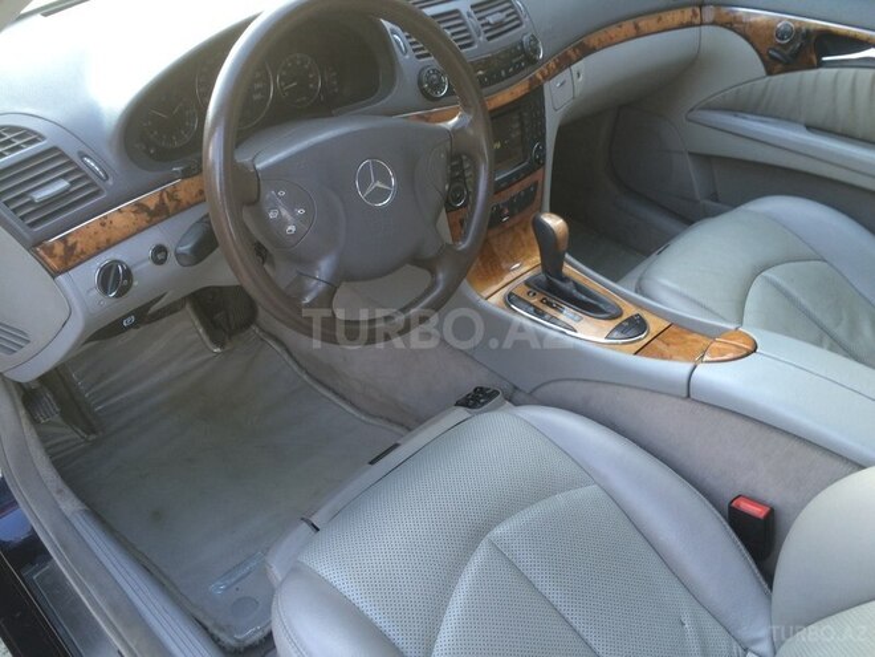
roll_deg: -5.0
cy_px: 328
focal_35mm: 29
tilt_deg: -41.6
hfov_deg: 61.7
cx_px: 438
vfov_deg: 48.2
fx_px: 733
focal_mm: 4.15
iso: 40
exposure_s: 1/50
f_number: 2.2
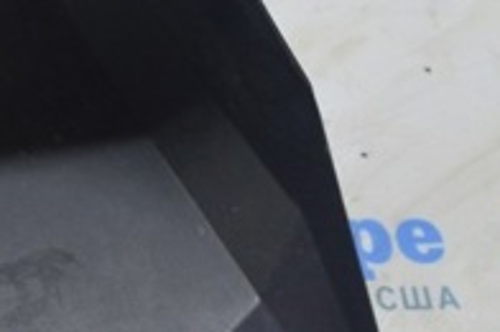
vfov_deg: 11.1
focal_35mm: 123
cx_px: -247
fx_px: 1700
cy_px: 93
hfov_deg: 15.4
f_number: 5.6
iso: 400
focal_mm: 25
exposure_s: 1/20
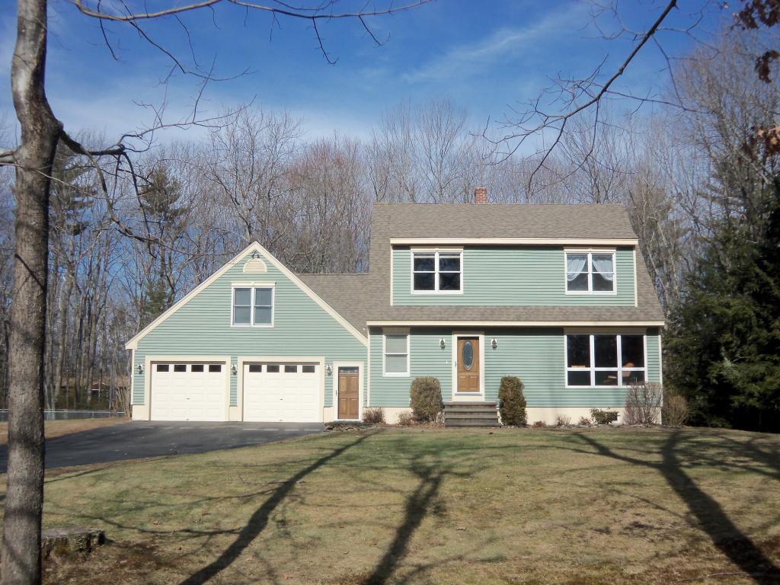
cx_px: 390
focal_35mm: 38
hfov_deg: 49.0
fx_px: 856
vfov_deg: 37.7
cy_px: 292
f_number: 11.7
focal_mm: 6.8
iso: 64
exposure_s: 1/100
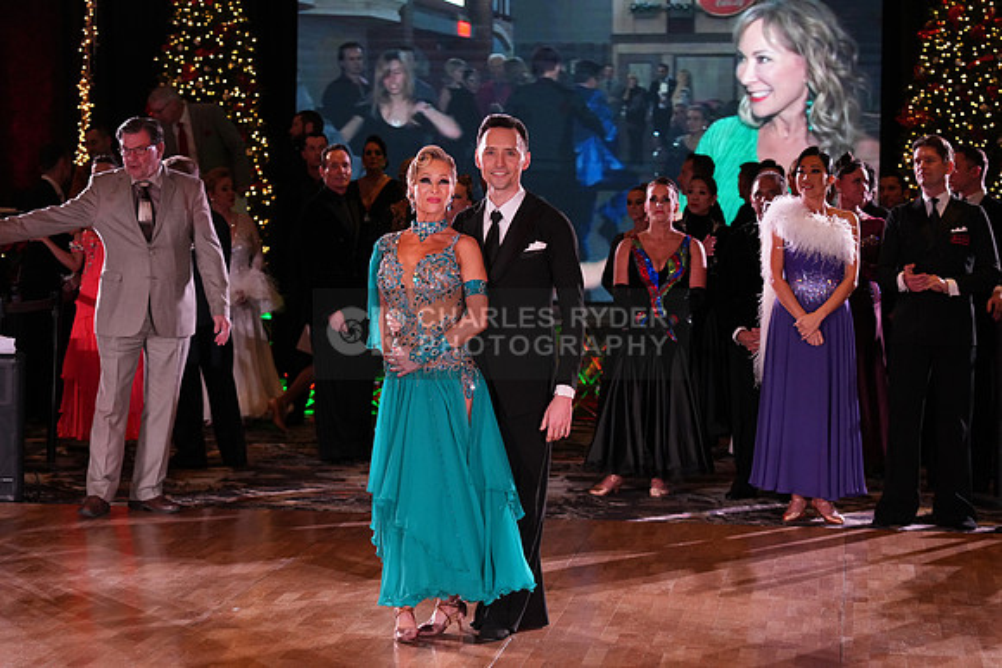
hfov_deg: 20.4
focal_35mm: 100
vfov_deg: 13.7
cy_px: 334
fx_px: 2784
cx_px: 501
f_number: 4.5
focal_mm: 100
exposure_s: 1/200
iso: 2500
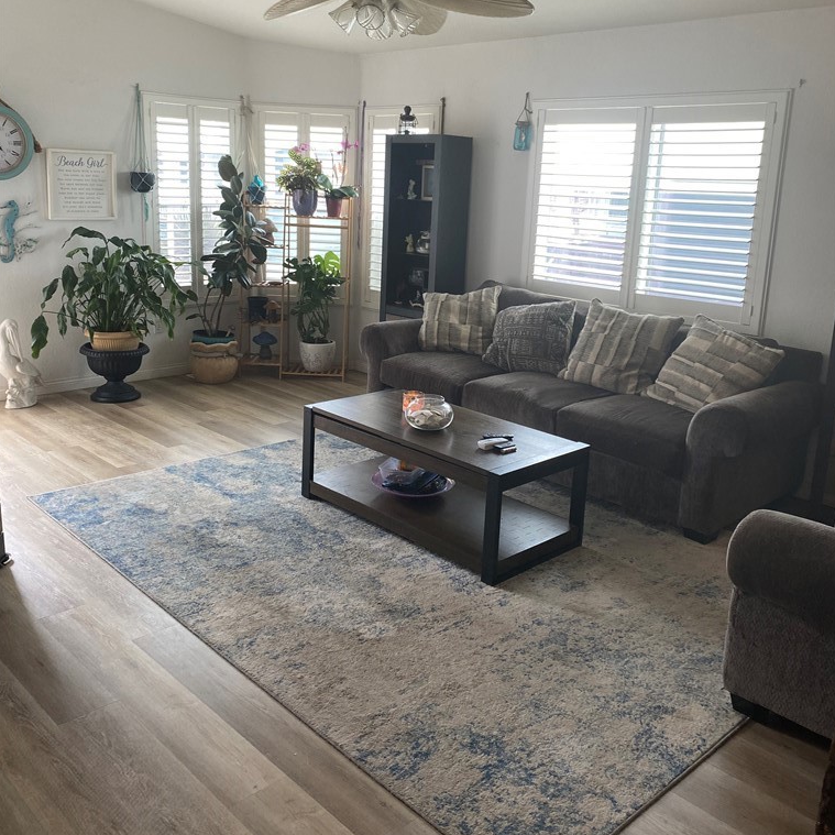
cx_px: 419
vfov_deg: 52.3
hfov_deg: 52.5
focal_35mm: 31
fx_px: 846
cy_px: 351
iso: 80
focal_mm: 4.25
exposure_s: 1/120
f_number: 1.8
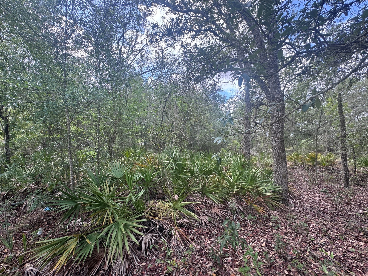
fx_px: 149
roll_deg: +0.8
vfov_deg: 85.7
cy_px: 138
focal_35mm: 14
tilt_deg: +2.7
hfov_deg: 102.1
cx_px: 184
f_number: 2.2
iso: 40
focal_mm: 2.22
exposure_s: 1/167
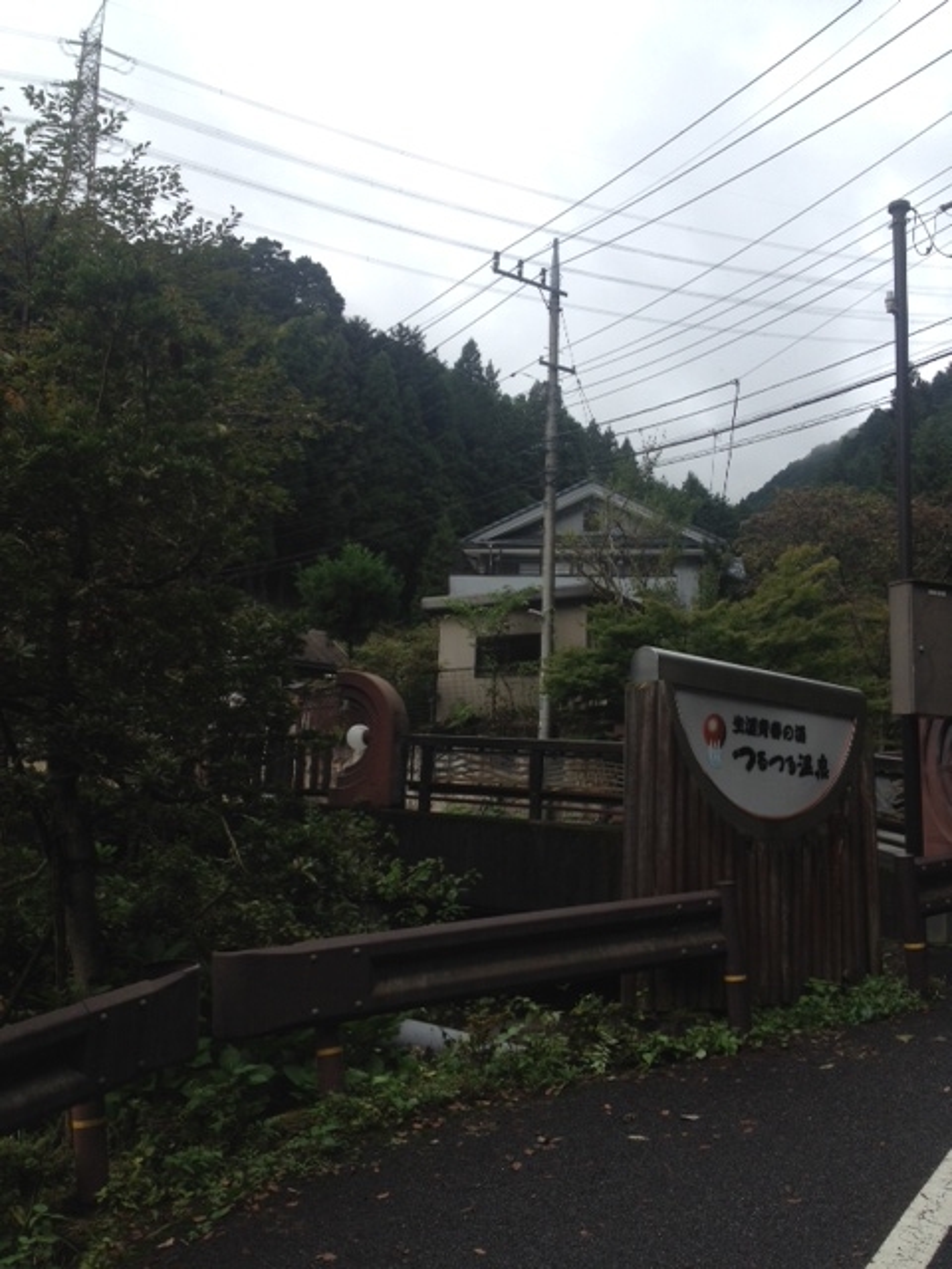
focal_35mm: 35
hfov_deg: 40.7
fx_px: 1283
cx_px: 476
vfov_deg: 52.6
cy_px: 634
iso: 64
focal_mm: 4.28
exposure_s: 1/525
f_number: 2.4
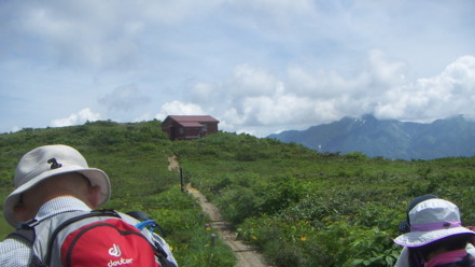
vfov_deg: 29.6
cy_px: 163
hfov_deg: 50.5
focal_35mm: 40
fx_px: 504
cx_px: 237
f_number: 6.7
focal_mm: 4.7
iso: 50
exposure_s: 1/320
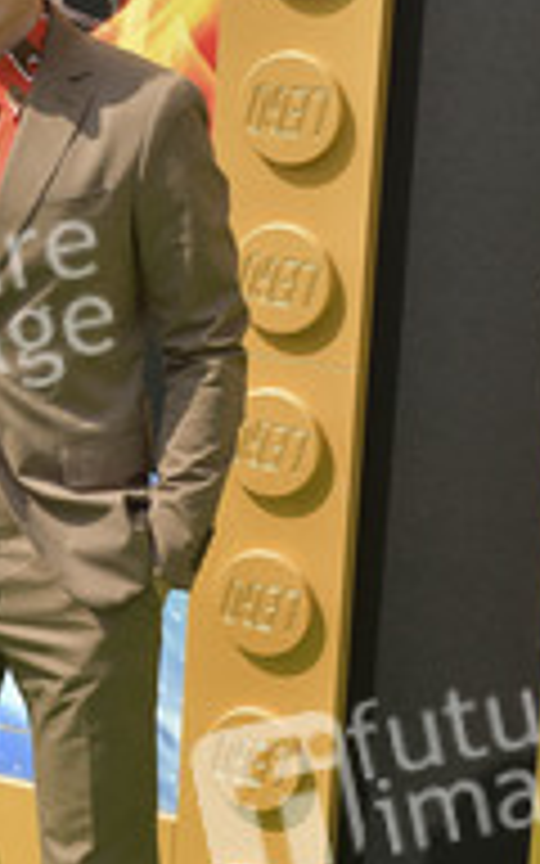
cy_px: 554
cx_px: 16
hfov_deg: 12.7
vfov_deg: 20.3
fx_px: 2402
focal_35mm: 102
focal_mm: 48
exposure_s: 1/320
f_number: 6.3
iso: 200
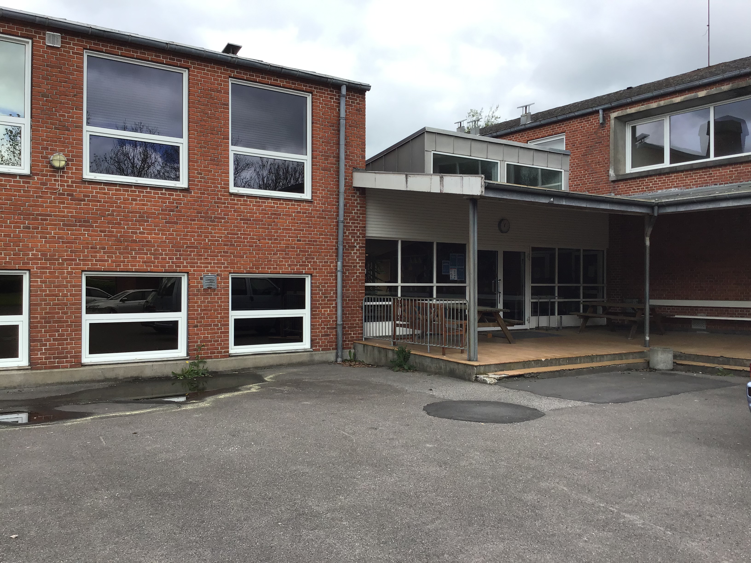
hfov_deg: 58.4
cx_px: 376
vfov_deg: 45.4
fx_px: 673
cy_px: 282
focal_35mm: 31
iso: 25
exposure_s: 1/631
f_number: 2.4
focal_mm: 3.3
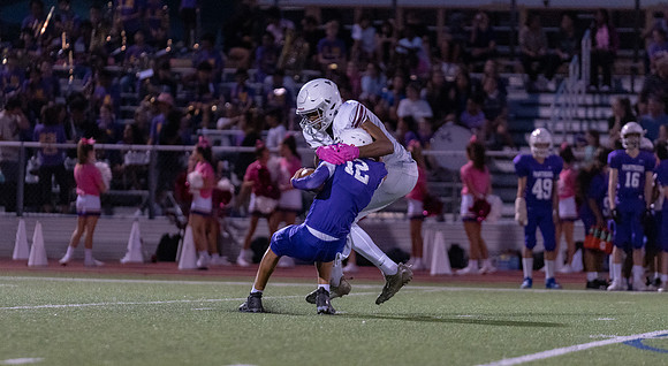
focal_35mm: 283
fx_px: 4982
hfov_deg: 7.7
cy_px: 196
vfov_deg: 4.2
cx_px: 310
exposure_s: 1/1250
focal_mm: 200
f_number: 2.8
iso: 5000
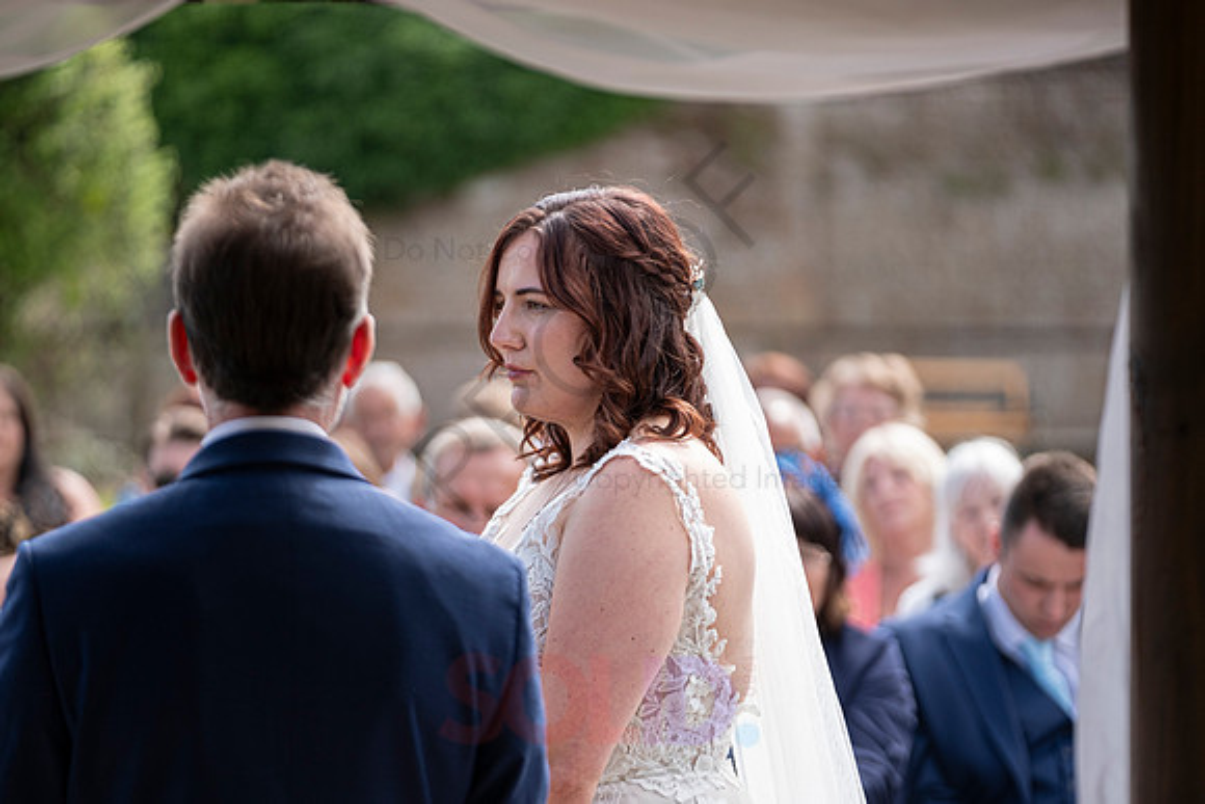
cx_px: 602
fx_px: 7030
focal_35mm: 210
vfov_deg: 6.5
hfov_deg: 9.8
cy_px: 402
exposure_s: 1/1000
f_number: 2.8
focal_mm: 140
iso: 200
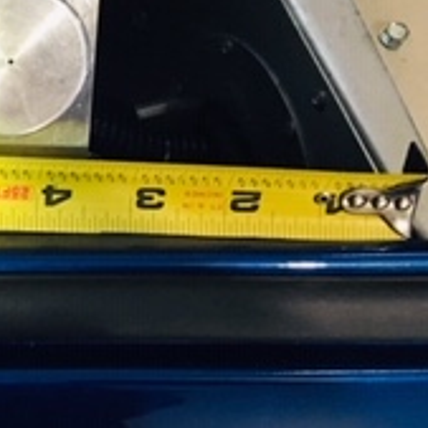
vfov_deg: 17.9
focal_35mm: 97
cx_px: -236
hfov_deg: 16.2
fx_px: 1357
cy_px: 134
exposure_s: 1/24
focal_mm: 4.15
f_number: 2.2
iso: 200
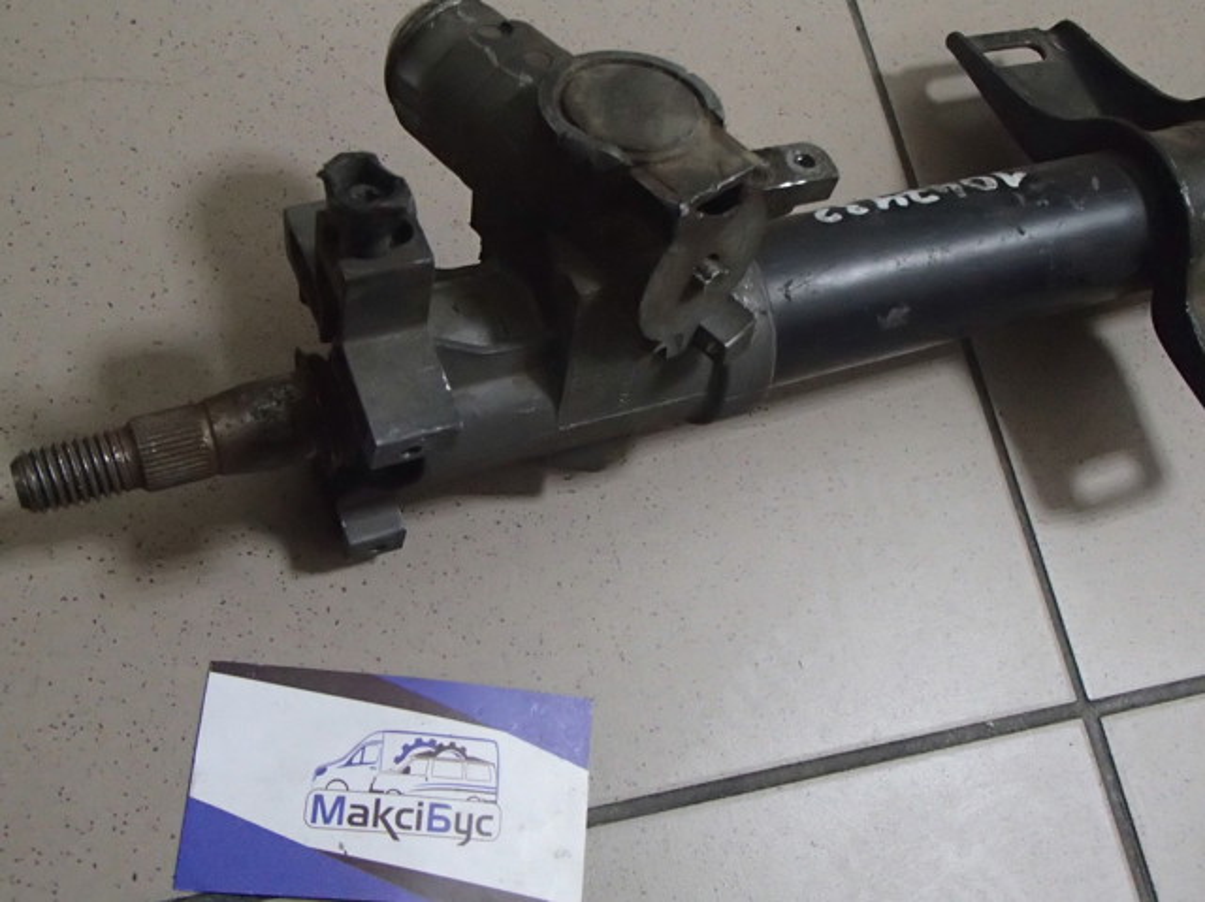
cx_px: 602
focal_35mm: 37
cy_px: 451
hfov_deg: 50.2
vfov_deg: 38.6
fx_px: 1287
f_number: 4.7
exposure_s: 1/30
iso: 1600
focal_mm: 6.64
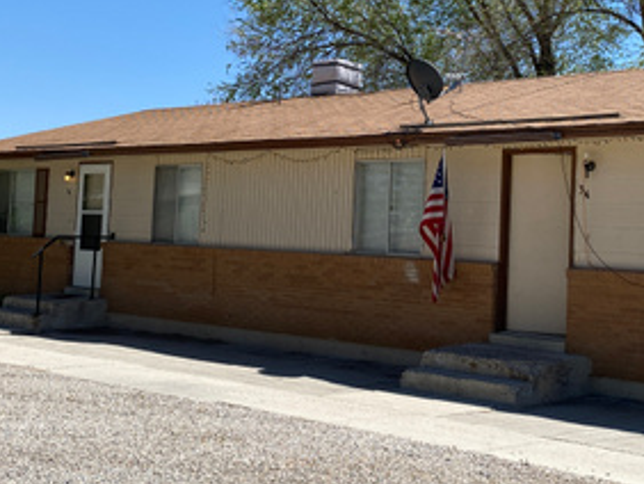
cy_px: 176
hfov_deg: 32.5
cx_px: 411
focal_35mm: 59
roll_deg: -3.5
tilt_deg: +3.9
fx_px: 1099
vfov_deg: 24.8
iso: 32
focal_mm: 4.25
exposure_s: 1/3401
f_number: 1.8
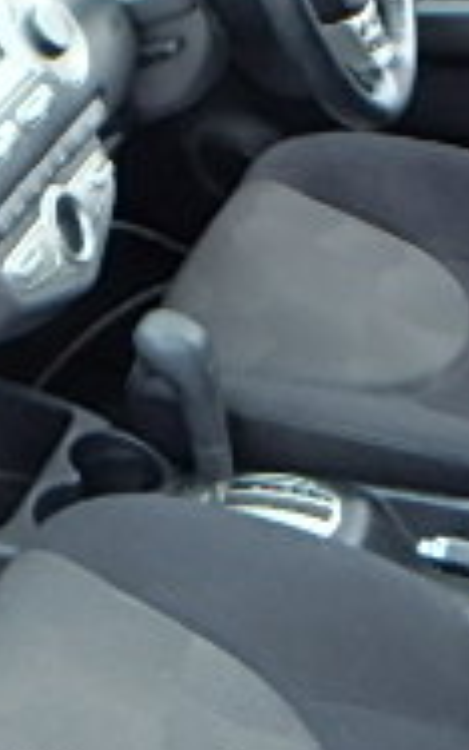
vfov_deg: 27.1
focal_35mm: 76
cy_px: 453
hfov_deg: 17.1
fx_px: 1553
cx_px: 148
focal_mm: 3.7
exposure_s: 1/100
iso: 125
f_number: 3.5
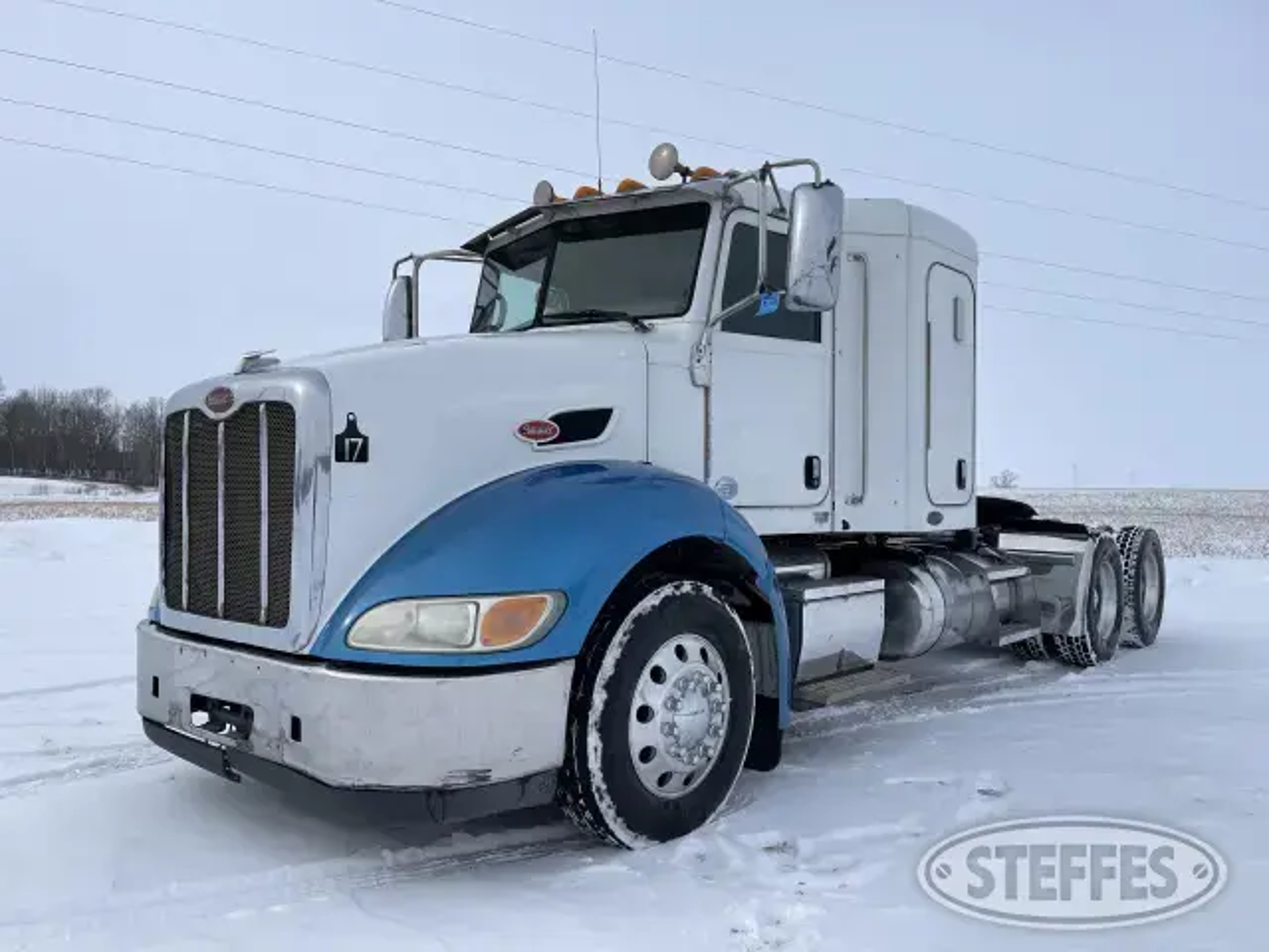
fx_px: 953
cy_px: 476
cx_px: 634
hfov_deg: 67.3
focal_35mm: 26
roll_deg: -1.5
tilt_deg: +1.5
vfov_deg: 53.1
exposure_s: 1/5376
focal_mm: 5.1
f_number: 1.6
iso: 32
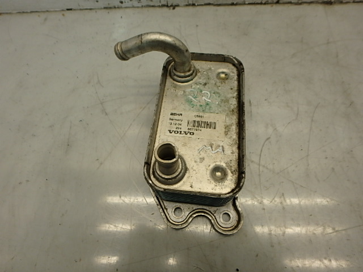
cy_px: 136
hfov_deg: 79.0
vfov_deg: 63.4
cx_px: 182
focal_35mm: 21
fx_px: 220
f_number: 3.5
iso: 125
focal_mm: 3.7
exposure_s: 1/60
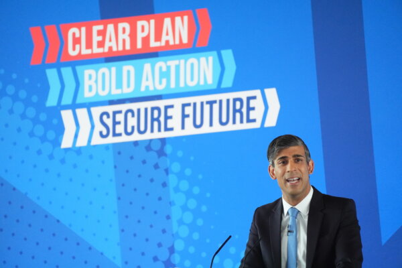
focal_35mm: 400
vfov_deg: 3.4
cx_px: 201
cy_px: 134
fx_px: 4466
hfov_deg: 5.2
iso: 5000
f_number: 5.6
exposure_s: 1/500
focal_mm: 400
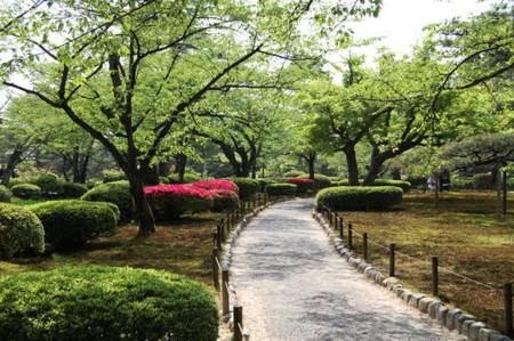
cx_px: 257
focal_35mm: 48
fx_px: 685
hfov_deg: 41.2
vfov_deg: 28.0
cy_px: 170
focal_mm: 32
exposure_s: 1/250
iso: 200
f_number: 8
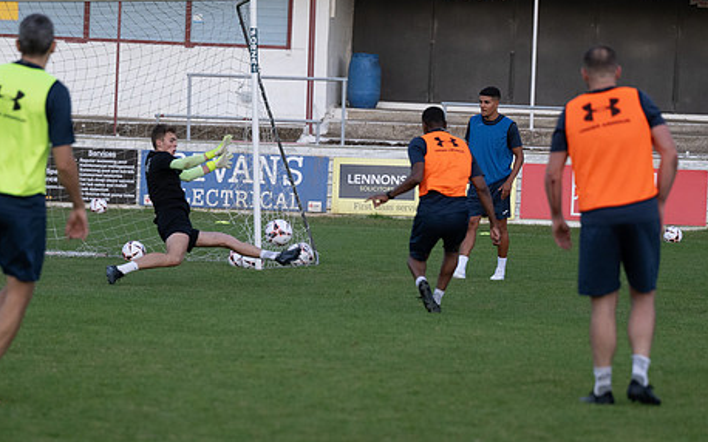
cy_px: 250
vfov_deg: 5.9
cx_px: 320
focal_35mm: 222
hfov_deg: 9.5
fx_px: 4283
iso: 1000
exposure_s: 1/500
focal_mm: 115
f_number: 2.8
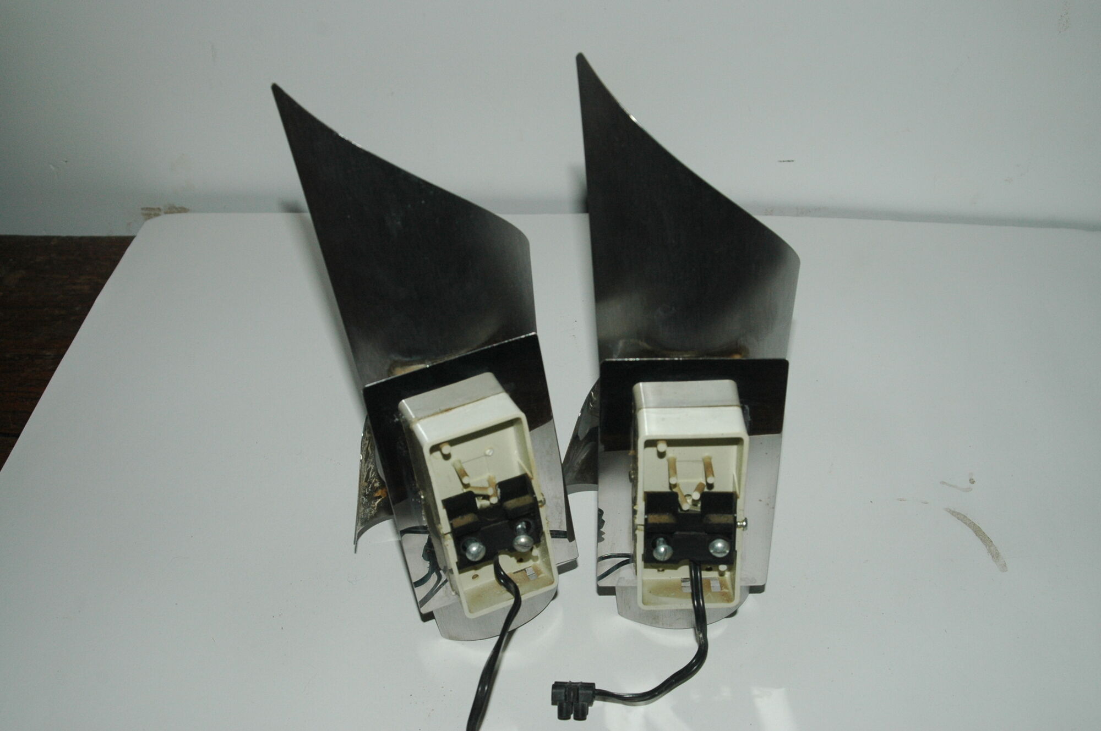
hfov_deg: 46.4
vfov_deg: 31.8
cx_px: 550
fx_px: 1283
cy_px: 366
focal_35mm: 42
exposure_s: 1/125
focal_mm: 28
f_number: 7.1
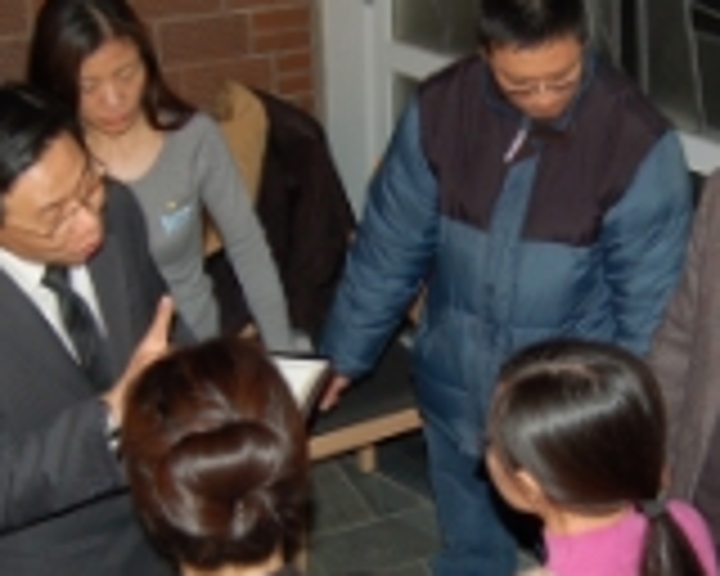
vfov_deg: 21.5
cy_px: 378
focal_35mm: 71
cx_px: 482
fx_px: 1513
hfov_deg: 26.6
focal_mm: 18
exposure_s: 1/60
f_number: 3.5
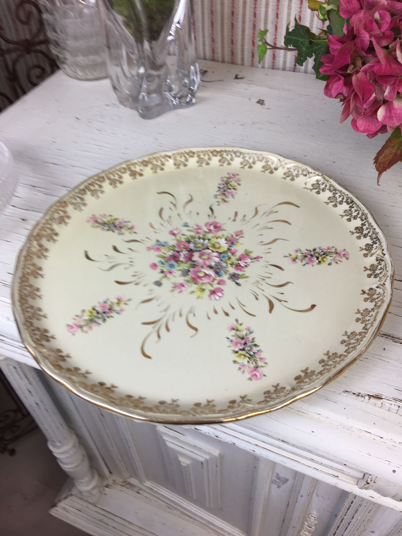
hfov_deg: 48.2
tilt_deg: -46.3
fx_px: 449
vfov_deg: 61.7
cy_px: 268
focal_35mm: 29
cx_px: 201
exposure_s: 1/50
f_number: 2.2
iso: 32
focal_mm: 4.15
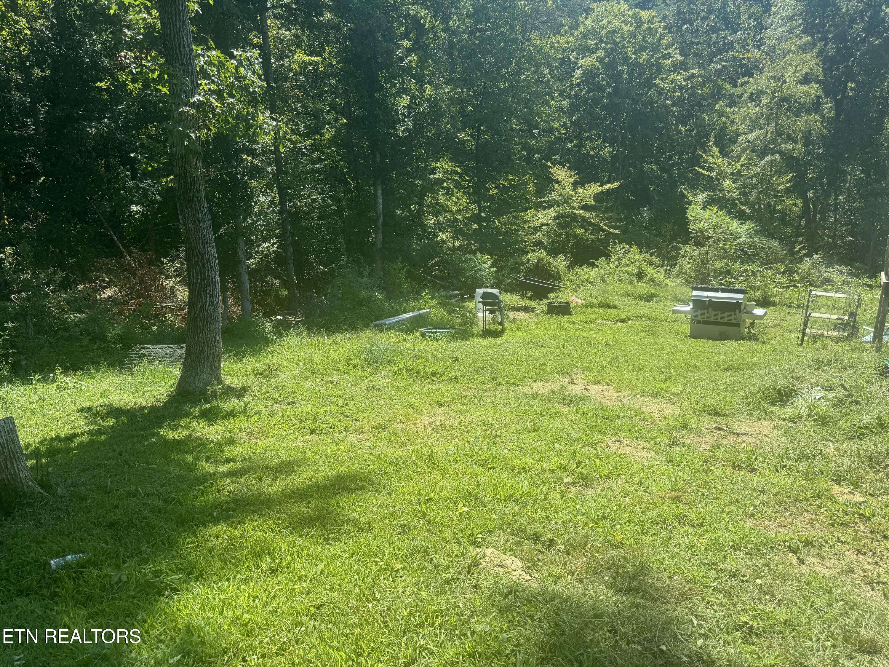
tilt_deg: -16.5
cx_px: 444
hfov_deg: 71.6
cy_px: 334
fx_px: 616
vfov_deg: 56.8
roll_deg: +1.3
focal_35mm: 24
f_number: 1.78
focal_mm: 6.76
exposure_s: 1/1923
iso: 80
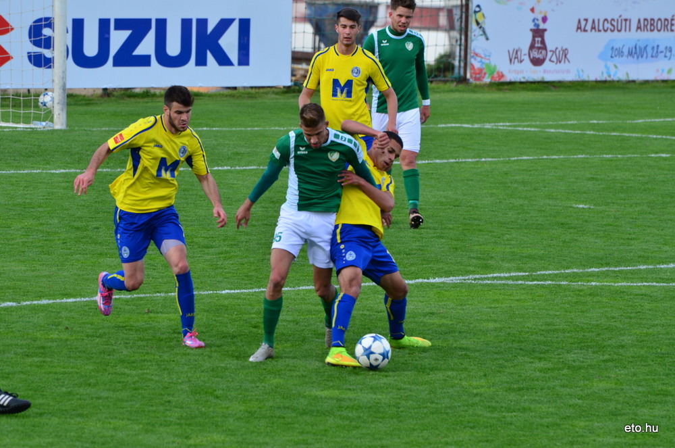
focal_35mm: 375
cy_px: 224
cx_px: 338
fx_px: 7019
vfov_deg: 3.7
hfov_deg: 5.5
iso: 250
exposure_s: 1/400
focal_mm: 250
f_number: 7.1
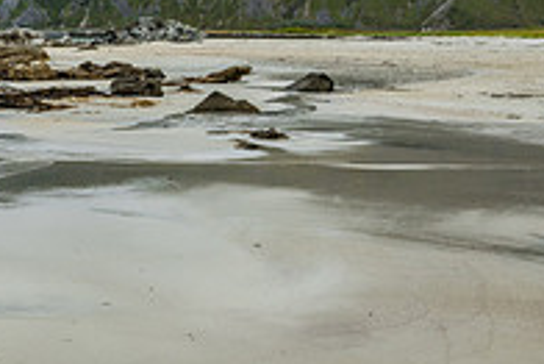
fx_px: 1074
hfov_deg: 24.3
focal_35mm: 71
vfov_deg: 18.9
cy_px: 43
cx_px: -189
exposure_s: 1/25
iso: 200
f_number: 18
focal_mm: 24
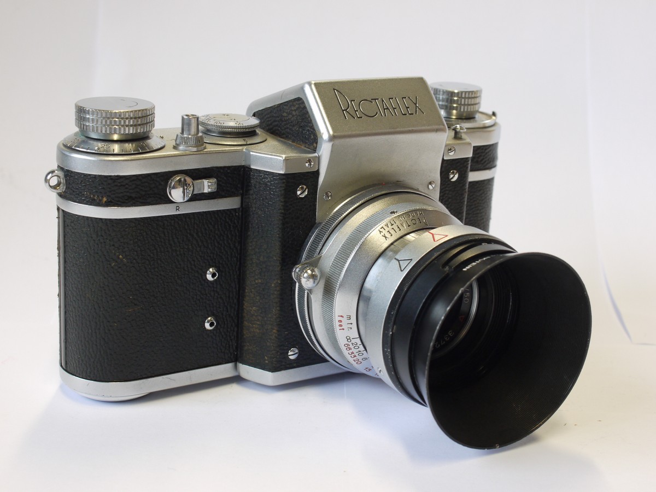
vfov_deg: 24.4
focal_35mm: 60
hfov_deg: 32.2
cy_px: 246
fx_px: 1137
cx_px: 328
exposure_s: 1/25
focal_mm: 30
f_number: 8
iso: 400
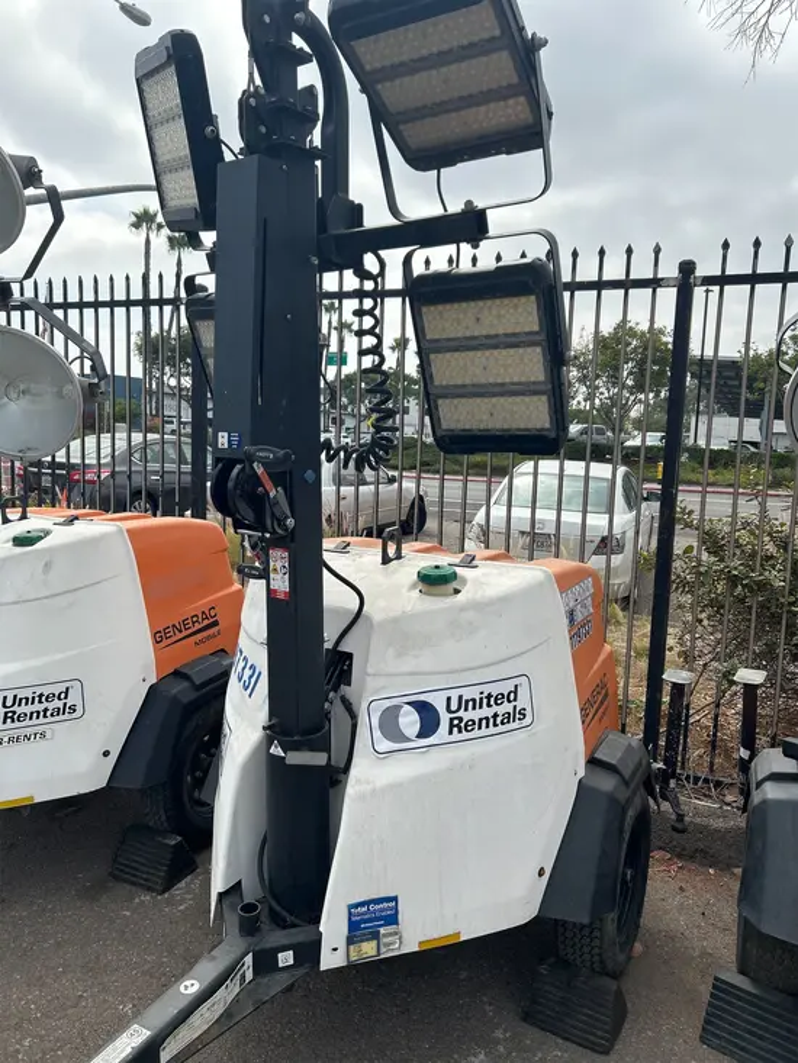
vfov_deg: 67.3
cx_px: 399
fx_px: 799
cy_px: 532
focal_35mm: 26
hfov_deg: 53.1
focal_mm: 5.7
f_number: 1.5
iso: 50
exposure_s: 1/4831
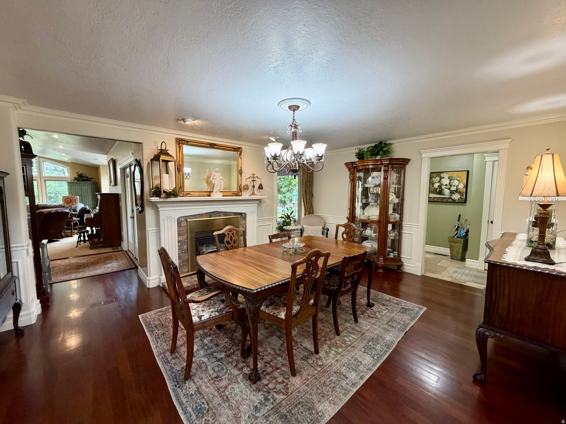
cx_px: 283
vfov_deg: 85.7
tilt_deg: -5.8
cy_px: 212
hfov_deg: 102.1
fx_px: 229
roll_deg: +0.2
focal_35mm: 14
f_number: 2.2
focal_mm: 2.22
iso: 250
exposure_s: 1/60
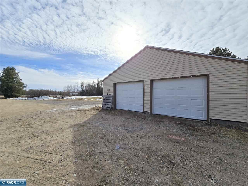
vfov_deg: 89.9
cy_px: 93
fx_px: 93
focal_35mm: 13
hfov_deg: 106.2
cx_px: 124
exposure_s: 1/2621
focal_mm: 2.2
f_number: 2.2
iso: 50
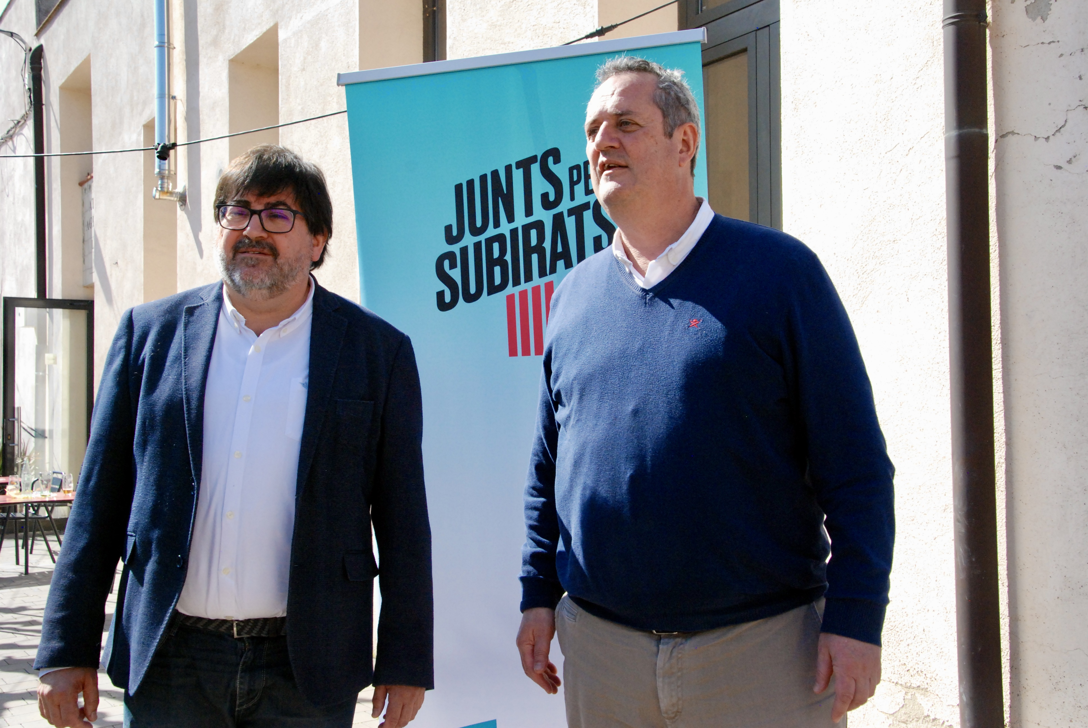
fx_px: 1225
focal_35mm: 40
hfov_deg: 47.9
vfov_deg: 33.1
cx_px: 544
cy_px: 364
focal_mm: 27
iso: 1000
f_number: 13
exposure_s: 1/640
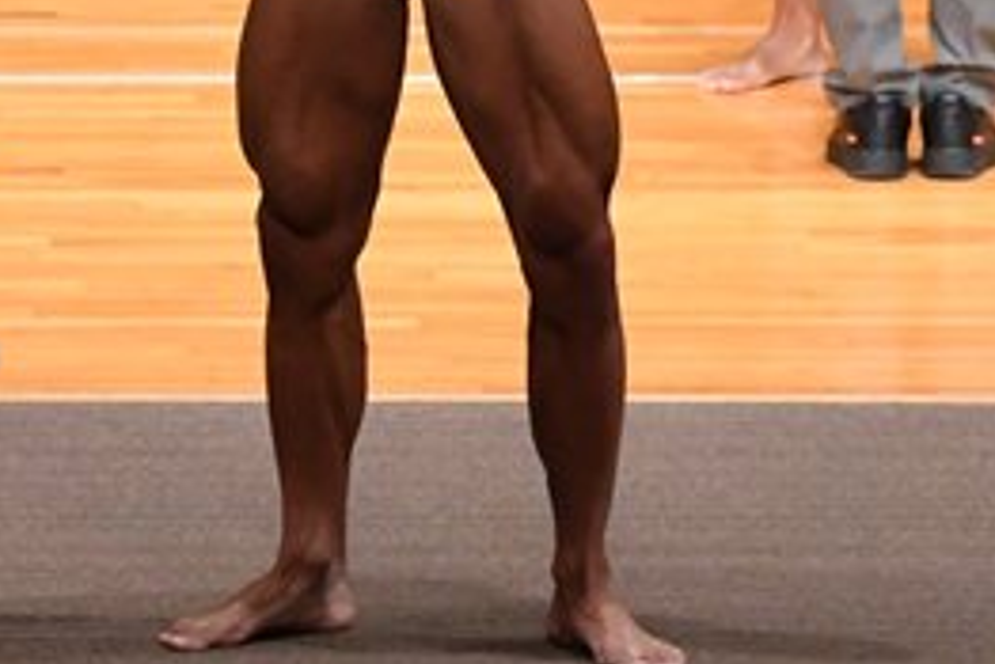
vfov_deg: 2.3
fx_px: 16509
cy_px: -163
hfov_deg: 3.4
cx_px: 40
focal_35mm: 597
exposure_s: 1/400
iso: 5000
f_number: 5.6
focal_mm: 135
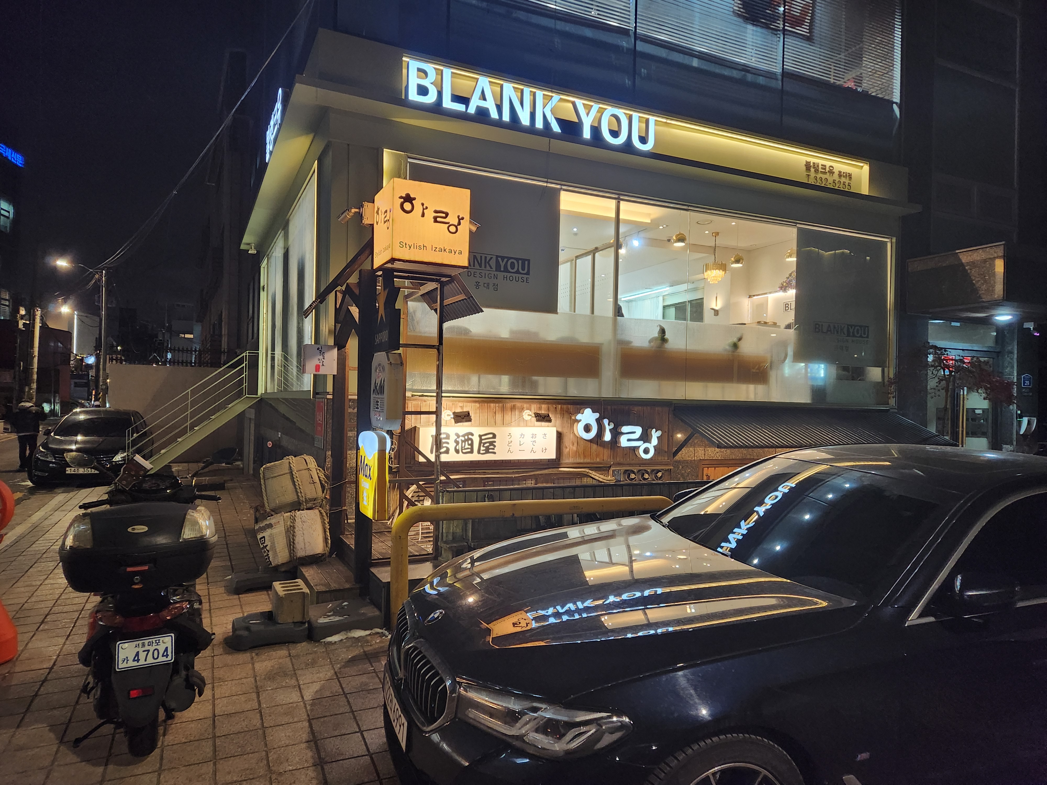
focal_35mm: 23
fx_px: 696
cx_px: 524
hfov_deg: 73.9
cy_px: 392
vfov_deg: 58.9
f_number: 1.8
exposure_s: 1/120
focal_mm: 5.4
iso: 400
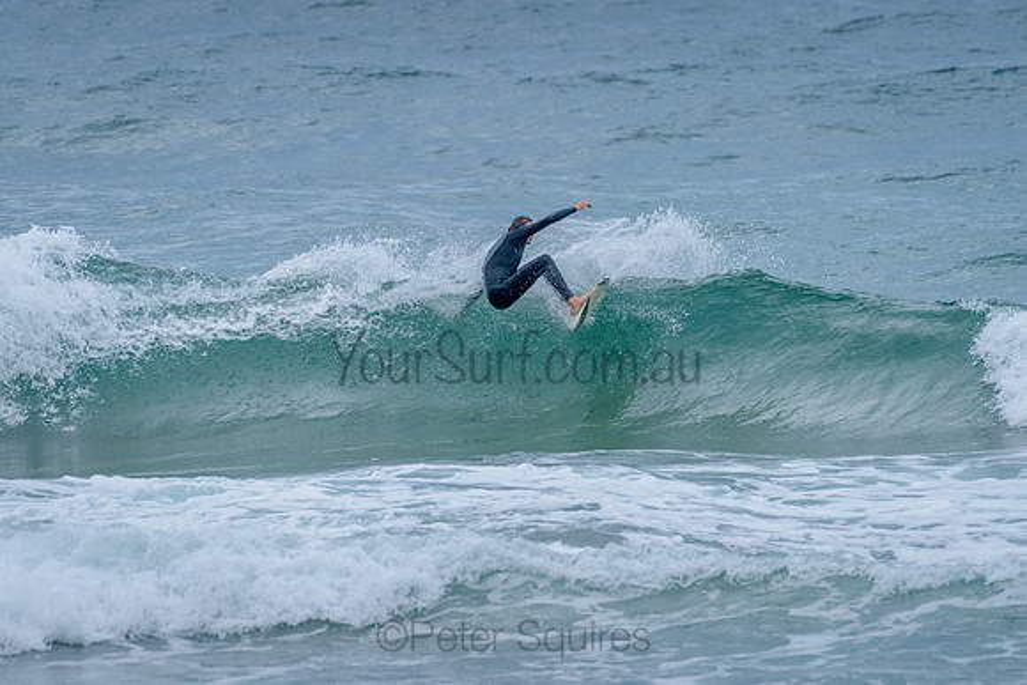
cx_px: 515
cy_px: 266
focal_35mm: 613
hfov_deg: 3.4
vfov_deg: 2.2
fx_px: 17484
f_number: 5.6
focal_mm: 500
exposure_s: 1/2000
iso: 1600
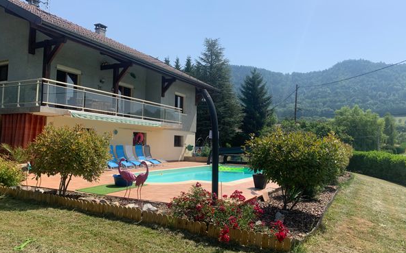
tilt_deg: +3.6
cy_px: 132
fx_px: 310
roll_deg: -1.6
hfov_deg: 66.5
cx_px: 204
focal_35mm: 28
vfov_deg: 44.5
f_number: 1.8
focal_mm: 4.25
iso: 25
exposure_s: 1/2545
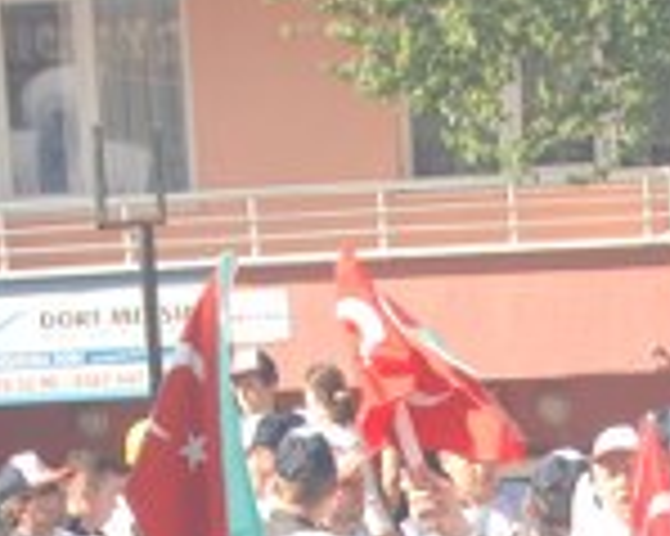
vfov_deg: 10.6
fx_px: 2695
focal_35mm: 136
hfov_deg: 14.1
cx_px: 553
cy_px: 1004
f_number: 5.6
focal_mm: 18
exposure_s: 1/125
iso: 100
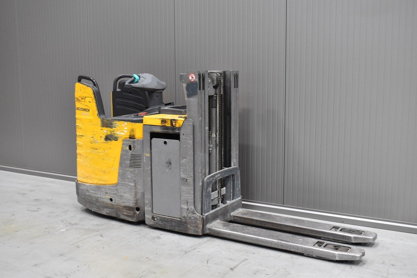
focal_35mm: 40
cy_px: 139
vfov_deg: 33.0
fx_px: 469
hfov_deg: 47.9
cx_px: 208
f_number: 5
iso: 1600
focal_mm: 27
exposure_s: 1/40
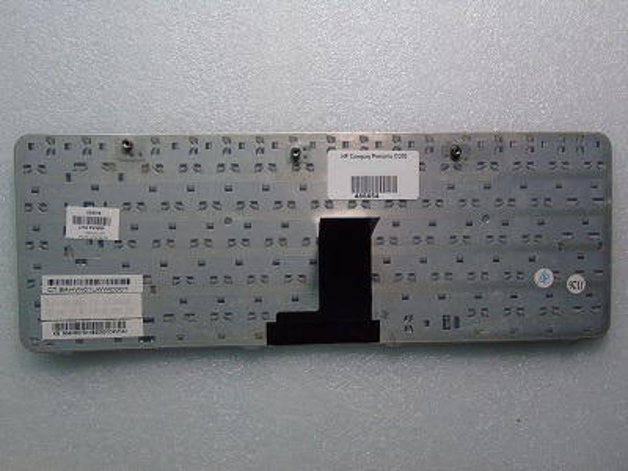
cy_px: 236
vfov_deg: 48.2
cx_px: 314
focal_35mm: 29
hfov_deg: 61.7
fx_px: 526
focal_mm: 5.2
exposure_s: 1/50
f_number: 6.4
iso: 400
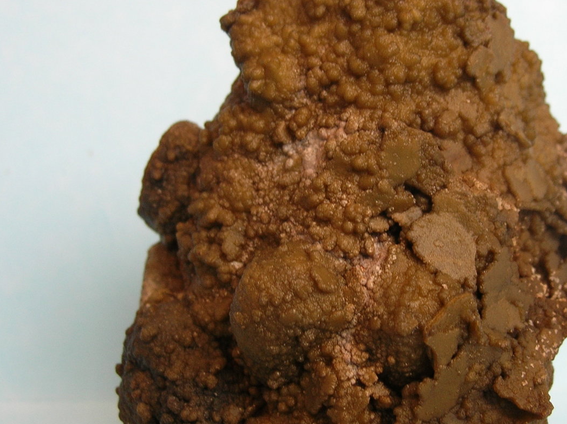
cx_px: 354
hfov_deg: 34.8
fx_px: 900
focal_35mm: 55
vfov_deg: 26.5
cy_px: 243
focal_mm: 6
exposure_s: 1/7.3
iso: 50
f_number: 2.7
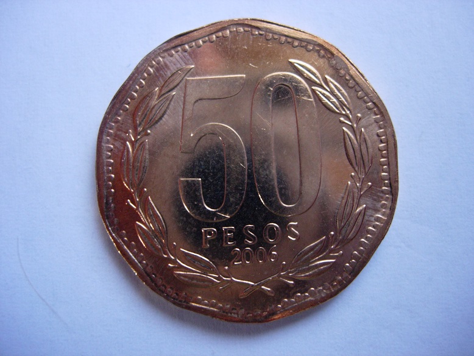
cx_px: 237
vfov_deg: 37.7
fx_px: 520
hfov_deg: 49.0
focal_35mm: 38
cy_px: 178
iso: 163
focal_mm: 7.8
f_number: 2.8
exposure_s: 1/32
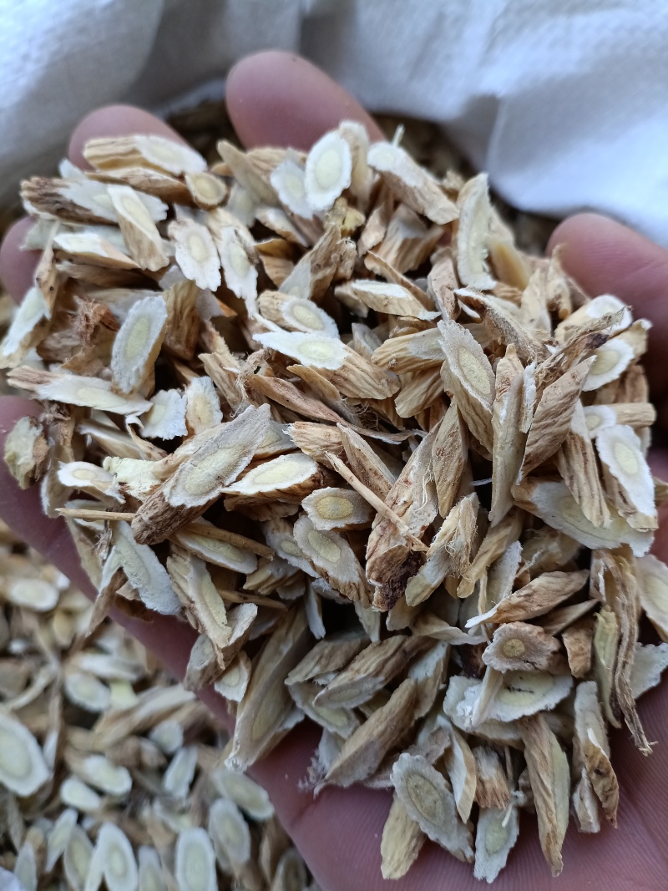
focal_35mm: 26
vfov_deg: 67.3
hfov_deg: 53.1
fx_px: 669
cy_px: 446
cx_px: 334
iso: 102
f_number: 1.8
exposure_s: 1/100
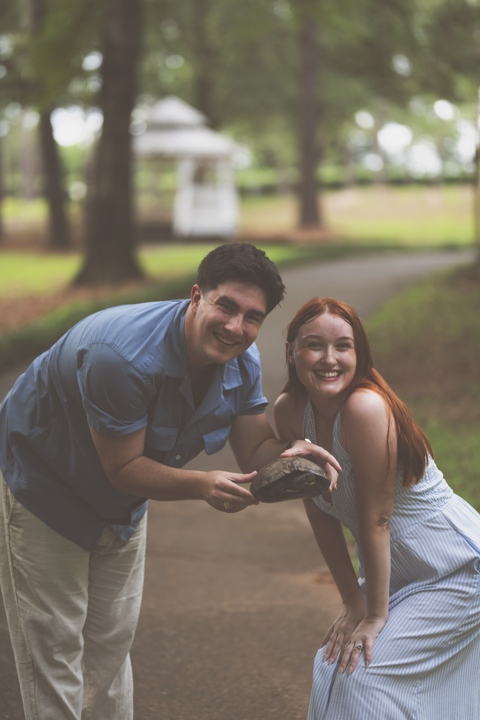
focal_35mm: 85
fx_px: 1700
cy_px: 360
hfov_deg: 16.1
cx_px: 240
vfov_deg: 23.9
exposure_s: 1/200
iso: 320
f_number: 1.8
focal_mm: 85
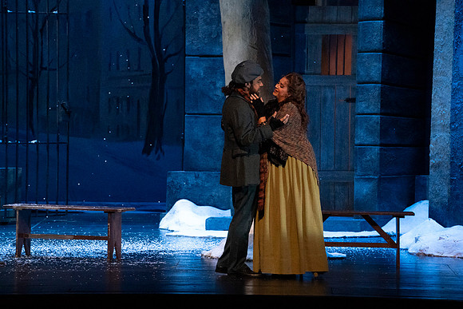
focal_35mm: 200
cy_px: 154
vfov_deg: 6.9
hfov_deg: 10.3
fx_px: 2573
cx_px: 232
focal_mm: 200
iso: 20000
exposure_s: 1/320
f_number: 11
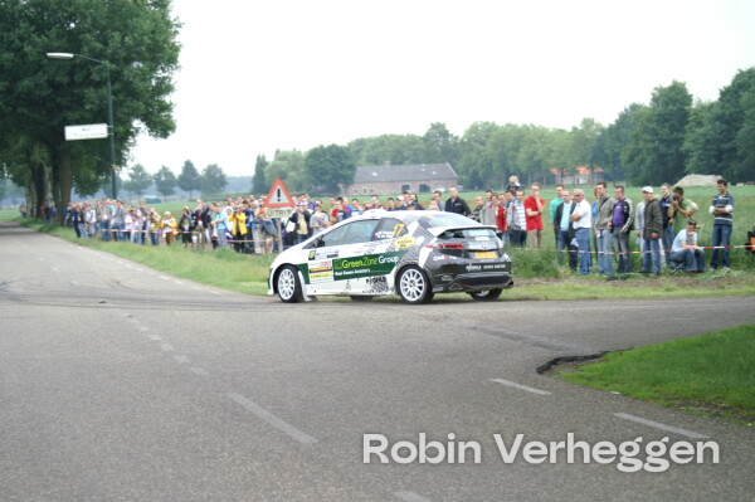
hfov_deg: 18.2
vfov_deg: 12.2
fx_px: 2357
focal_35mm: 112
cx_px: 378
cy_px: 251
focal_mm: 75
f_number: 4.5
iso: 250
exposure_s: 1/320
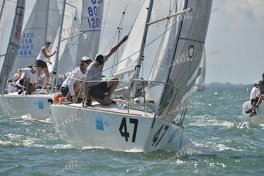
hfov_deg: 5.2
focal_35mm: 400
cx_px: 132
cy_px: 88
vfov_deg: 3.4
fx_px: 2934
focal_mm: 400
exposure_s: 1/1250
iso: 200
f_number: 6.3
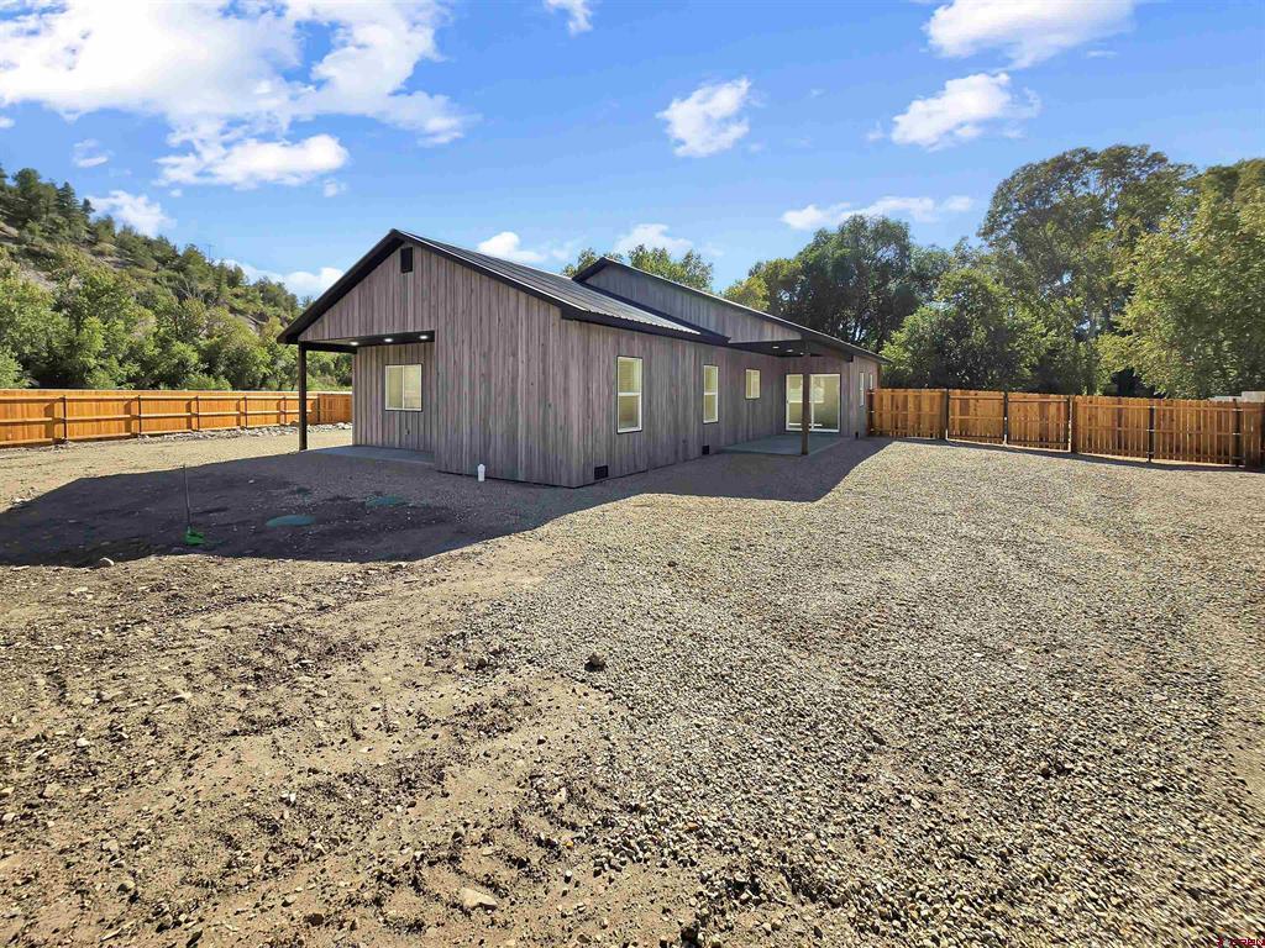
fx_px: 475
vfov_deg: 89.9
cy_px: 474
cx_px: 632
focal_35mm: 13
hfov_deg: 106.2
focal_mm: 2.2
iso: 100
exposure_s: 1/3418
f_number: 2.2
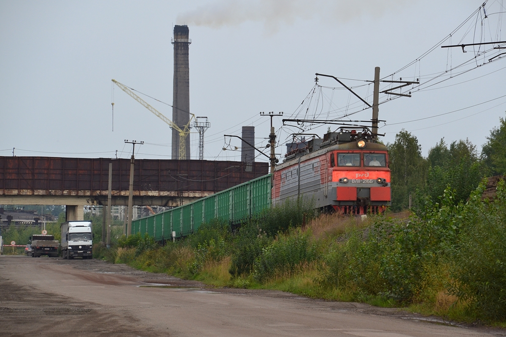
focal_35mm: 232
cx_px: 253
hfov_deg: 8.9
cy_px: 168
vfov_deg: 5.9
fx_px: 3268
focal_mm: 155
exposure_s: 1/320
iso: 400
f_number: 10
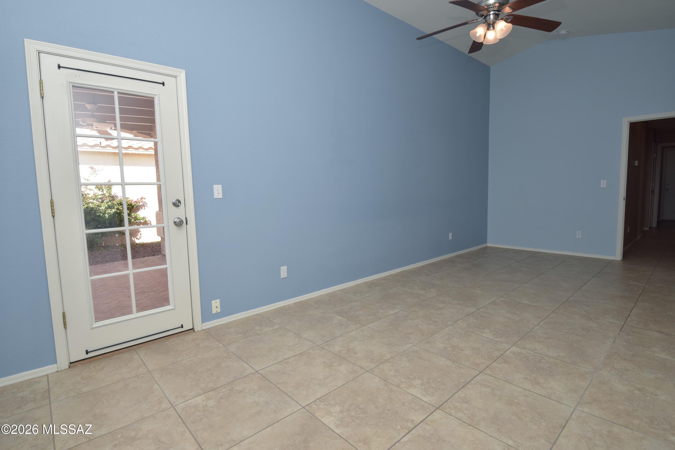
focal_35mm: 18
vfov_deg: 67.4
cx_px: 338
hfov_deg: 90.0
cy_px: 225
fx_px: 337
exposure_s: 1/200
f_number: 9
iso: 400
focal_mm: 12
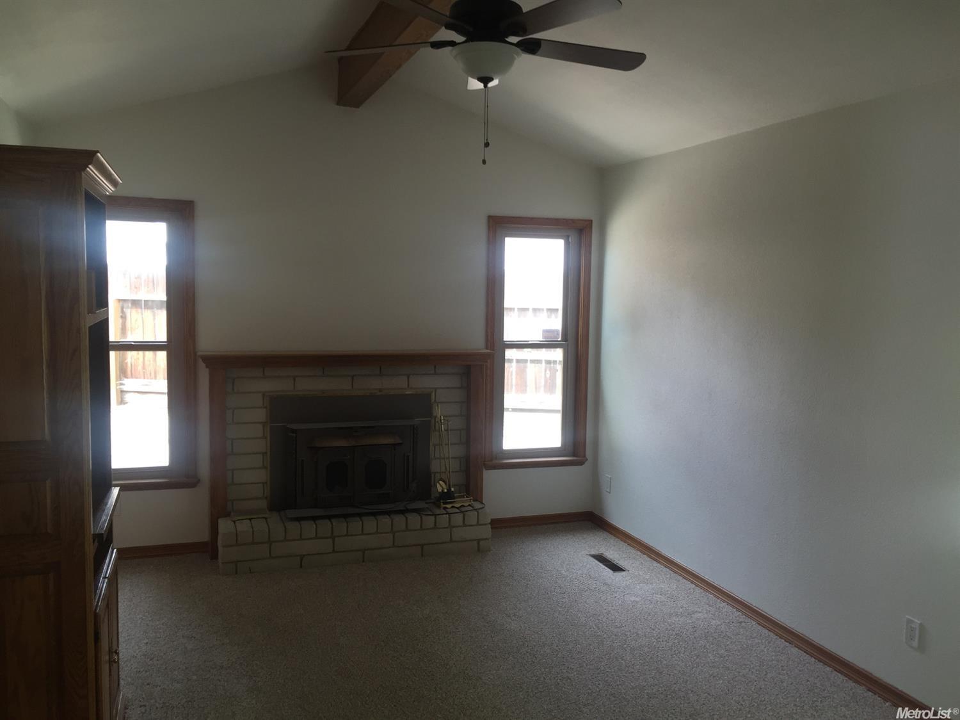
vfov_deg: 48.2
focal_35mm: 29
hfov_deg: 61.7
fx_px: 804
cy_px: 360
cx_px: 480
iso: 40
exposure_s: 1/30
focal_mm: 4.15
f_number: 2.2
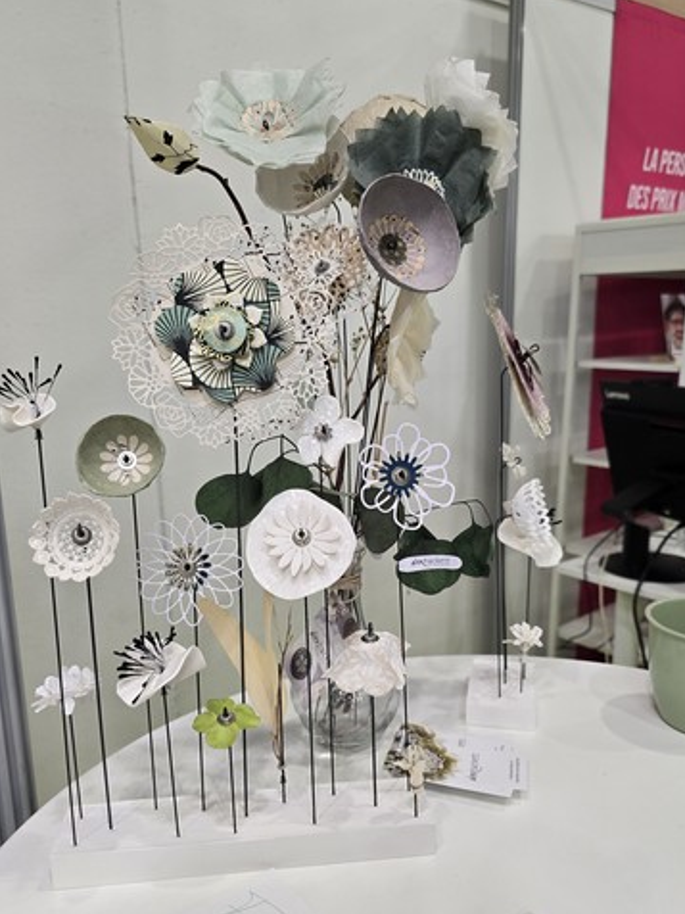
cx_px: 338
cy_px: 492
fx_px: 765
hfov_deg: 48.2
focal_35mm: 29
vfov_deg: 61.6
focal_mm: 6.3
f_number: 1.7
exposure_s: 1/100
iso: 80
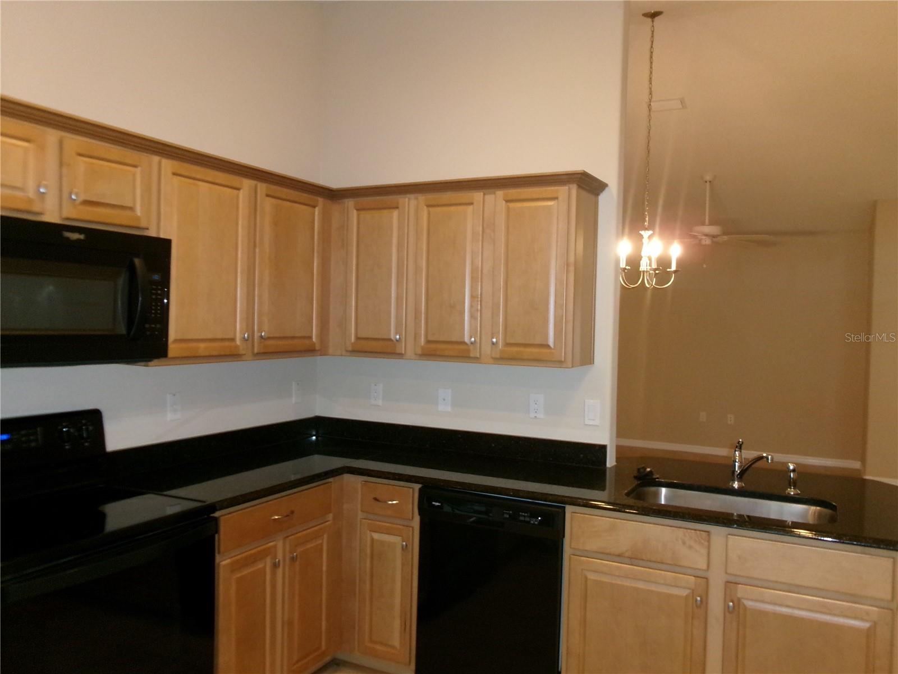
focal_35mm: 28
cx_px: 449
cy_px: 337
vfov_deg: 49.7
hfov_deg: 63.4
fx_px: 726
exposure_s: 1/34
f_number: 3.9
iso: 400
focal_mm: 5.1
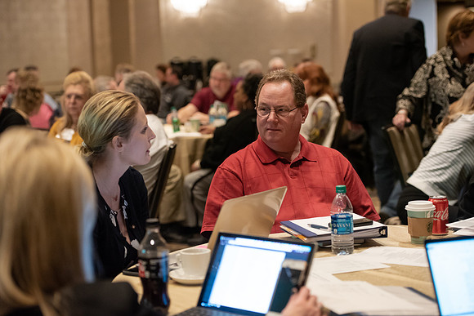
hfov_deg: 25.4
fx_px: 1054
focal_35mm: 80
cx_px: 237
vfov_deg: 17.1
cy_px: 158
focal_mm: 80
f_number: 3.5
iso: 5000
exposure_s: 1/200
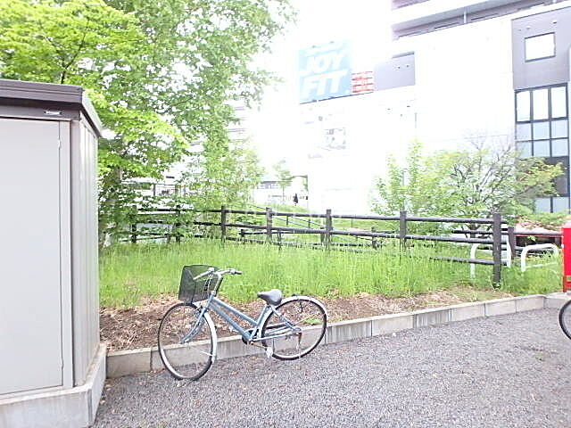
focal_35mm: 21
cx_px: 286
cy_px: 214
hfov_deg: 79.0
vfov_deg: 63.4
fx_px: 346
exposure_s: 1/30
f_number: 3.5
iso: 800
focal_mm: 3.7
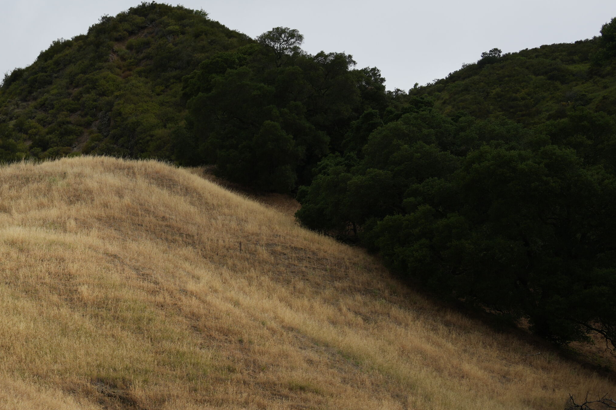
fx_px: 1813
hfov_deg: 18.8
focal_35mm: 106
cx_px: 26
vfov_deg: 12.8
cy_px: 388
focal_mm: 50
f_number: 5
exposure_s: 1/640
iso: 100
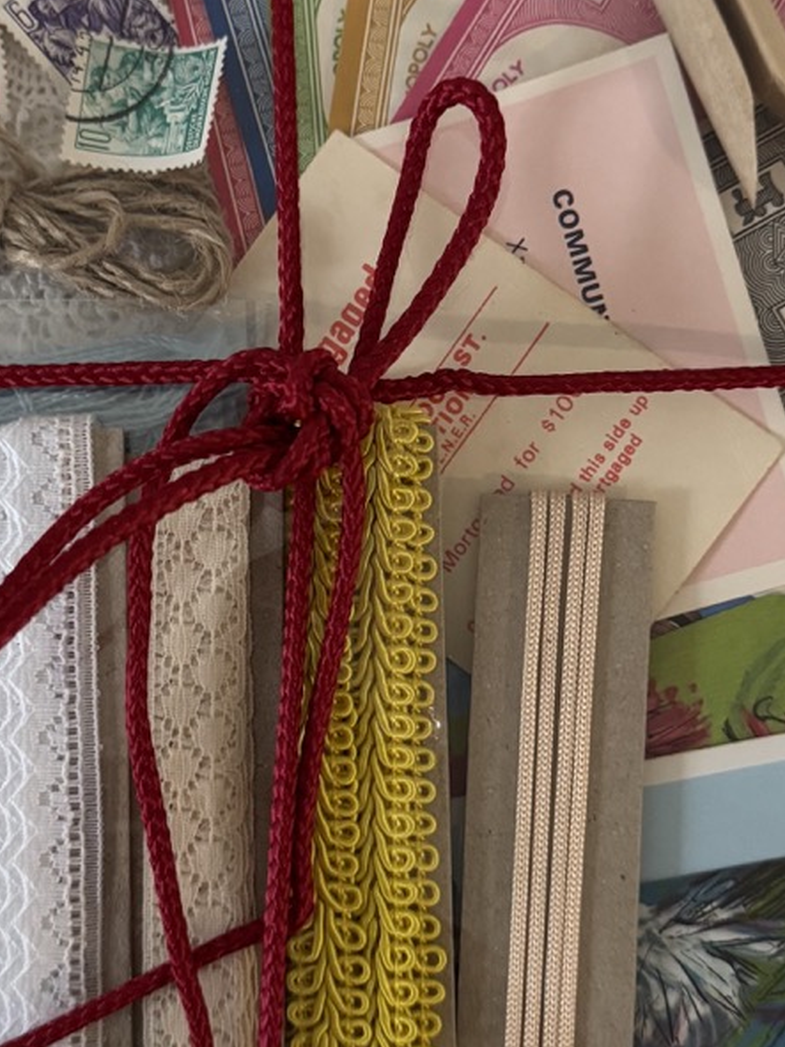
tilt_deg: -84.2
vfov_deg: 36.8
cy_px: 482
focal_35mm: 52
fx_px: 1573
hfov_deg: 28.0
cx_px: 360
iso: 640
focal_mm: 6.76
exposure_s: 1/60
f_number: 1.78
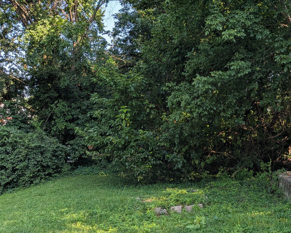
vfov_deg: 44.5
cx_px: 191
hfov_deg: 53.3
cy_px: 121
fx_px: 284
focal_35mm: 33
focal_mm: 4.53
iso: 33
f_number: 1.7
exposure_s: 1/356
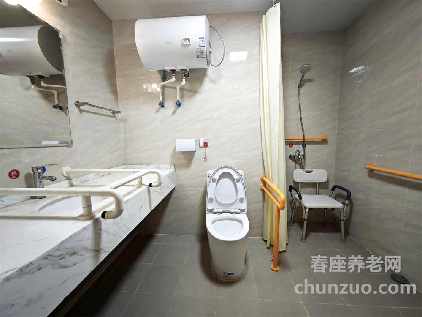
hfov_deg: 102.1
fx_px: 171
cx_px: 211
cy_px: 158
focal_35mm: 14
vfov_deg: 85.7
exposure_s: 1/33.3
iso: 1250
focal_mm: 2.16
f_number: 2.2
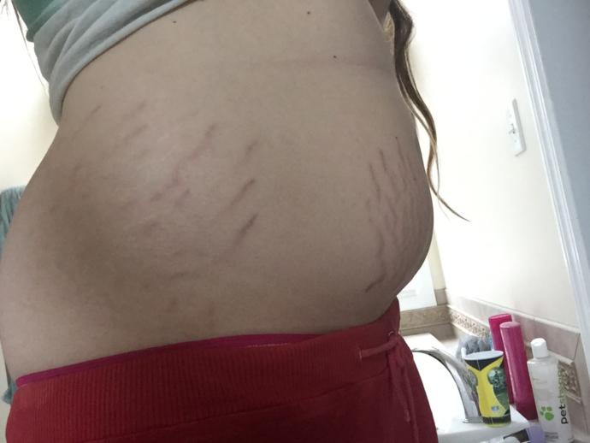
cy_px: 222
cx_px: 295
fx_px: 529
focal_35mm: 31
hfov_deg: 58.3
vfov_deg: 45.5
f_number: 2.2
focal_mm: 2.65
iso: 250
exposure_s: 1/17
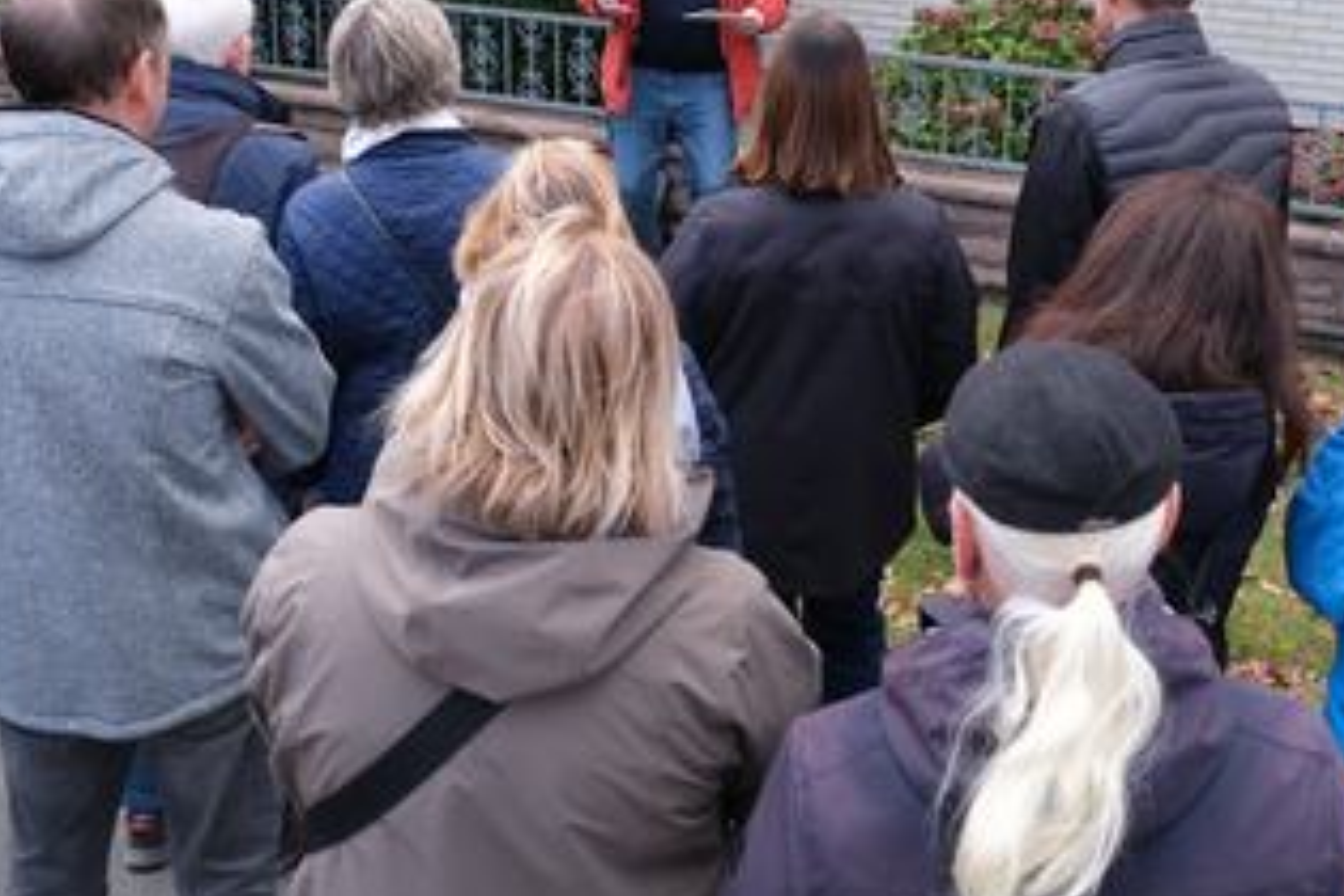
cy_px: 267
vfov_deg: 29.0
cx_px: 964
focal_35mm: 46
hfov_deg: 41.8
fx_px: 1717
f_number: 5
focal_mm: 19
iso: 400
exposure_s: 1/200
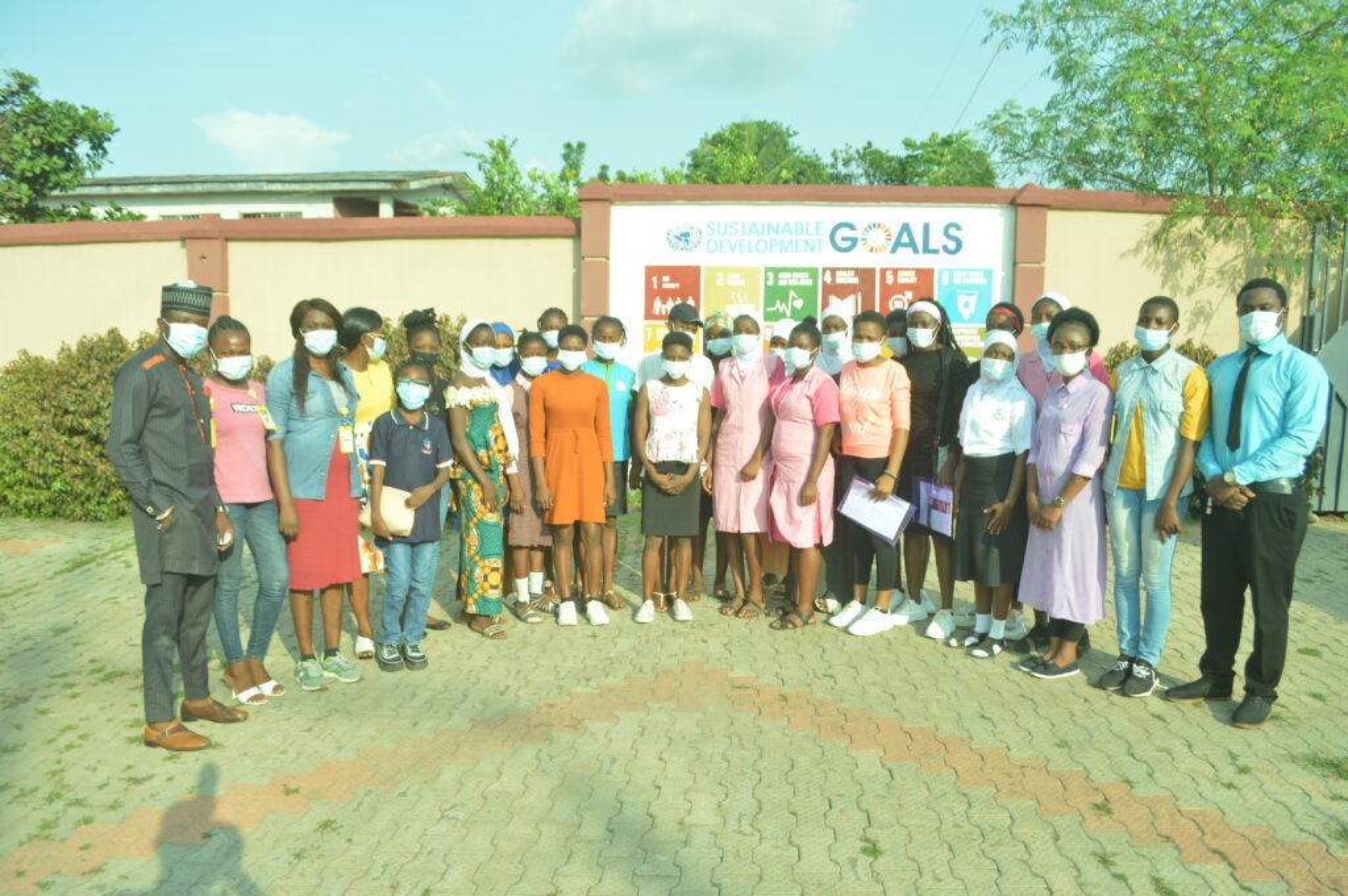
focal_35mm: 52
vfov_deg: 25.7
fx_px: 1964
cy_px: 448
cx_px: 674
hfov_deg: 37.9
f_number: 7.1
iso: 100
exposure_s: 1/200
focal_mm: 35
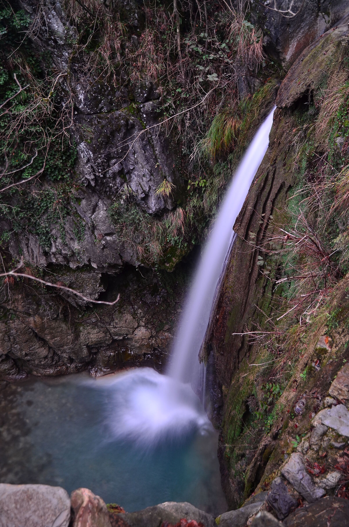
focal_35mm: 33
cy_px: 264
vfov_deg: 57.3
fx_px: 482
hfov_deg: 39.8
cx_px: 174
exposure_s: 5
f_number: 5
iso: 100
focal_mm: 22
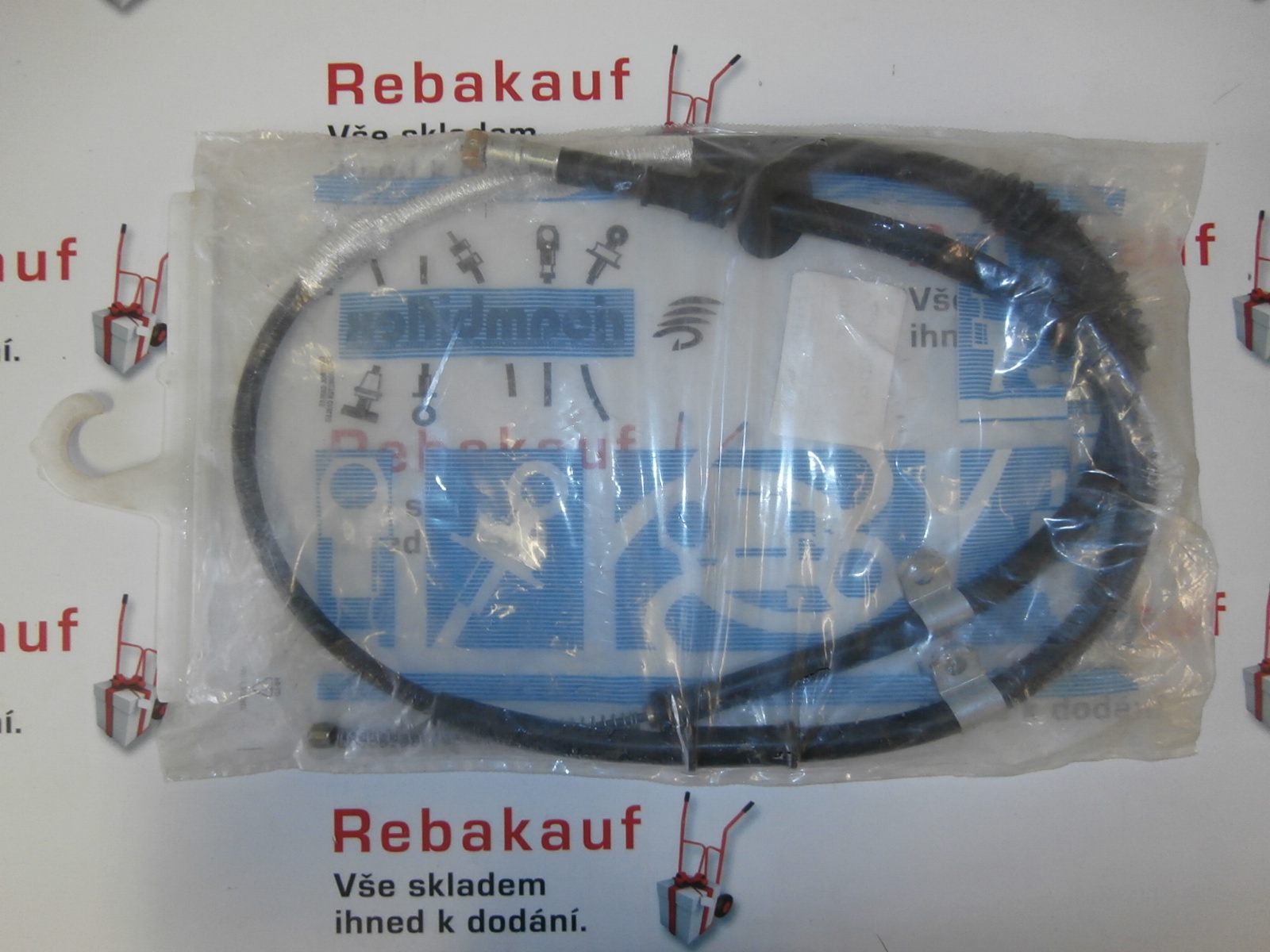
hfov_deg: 71.6
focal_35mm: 24
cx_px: 635
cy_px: 476
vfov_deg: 56.8
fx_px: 881
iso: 200
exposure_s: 1/30
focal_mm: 4.2
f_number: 3
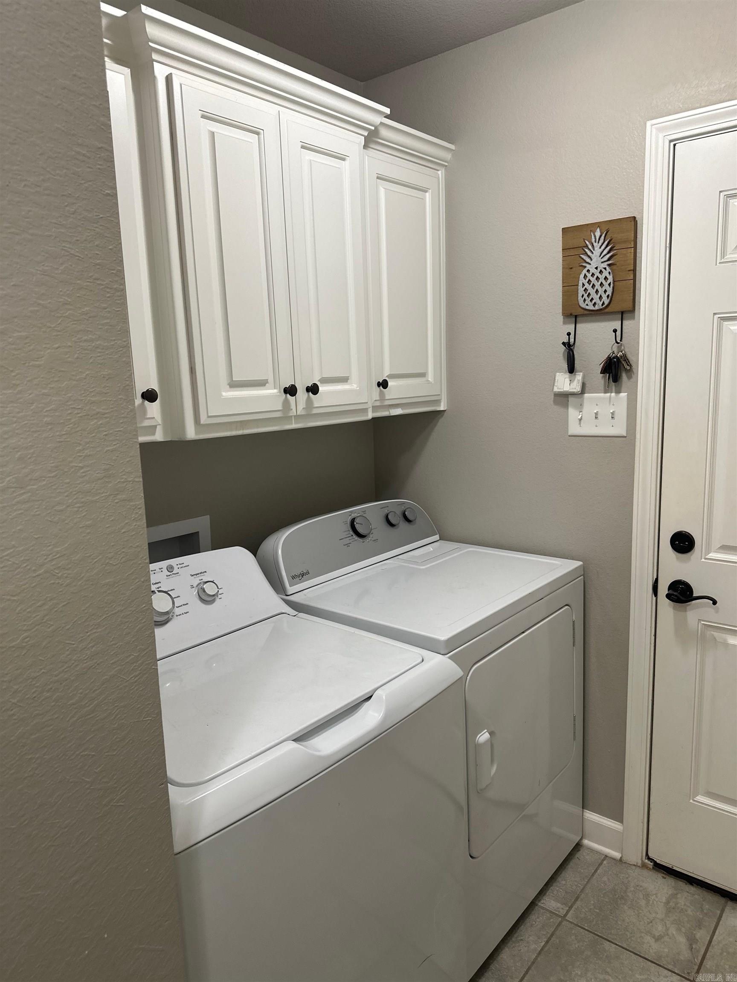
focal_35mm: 24
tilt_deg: -8.3
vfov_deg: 71.6
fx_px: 681
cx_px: 368
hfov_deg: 56.8
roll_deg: +0.4
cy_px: 491
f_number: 1.78
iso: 200
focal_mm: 6.86
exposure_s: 1/120
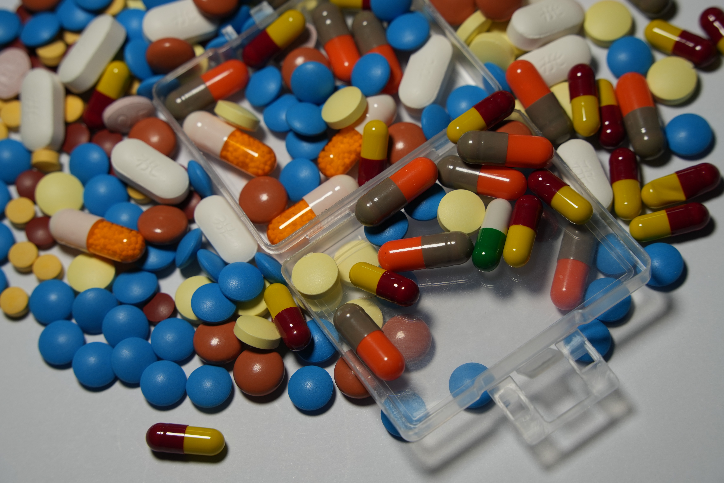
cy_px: 242
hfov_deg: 17.6
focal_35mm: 116
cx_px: 362
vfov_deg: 11.8
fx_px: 2333
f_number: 8
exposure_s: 1/100
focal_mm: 116
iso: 200
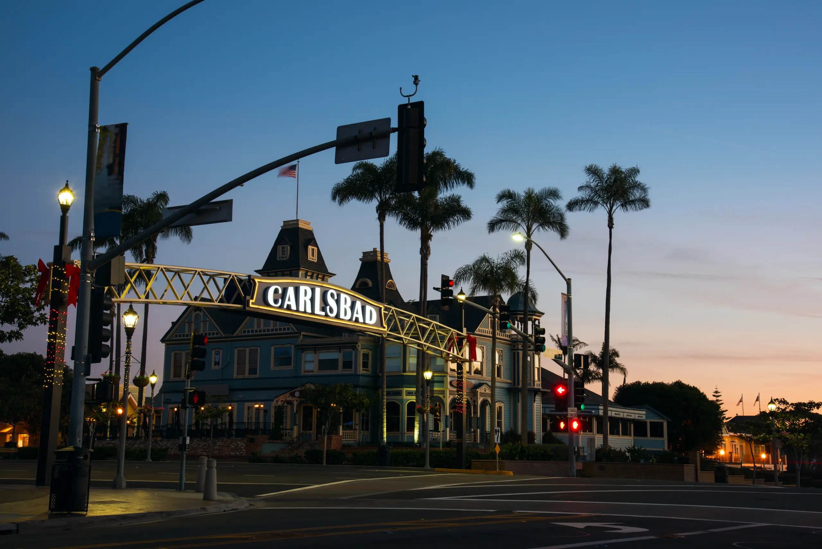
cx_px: 411
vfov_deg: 27.0
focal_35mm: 50
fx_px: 1142
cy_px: 274
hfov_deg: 39.6
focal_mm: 50
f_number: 11
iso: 125
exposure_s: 1.3
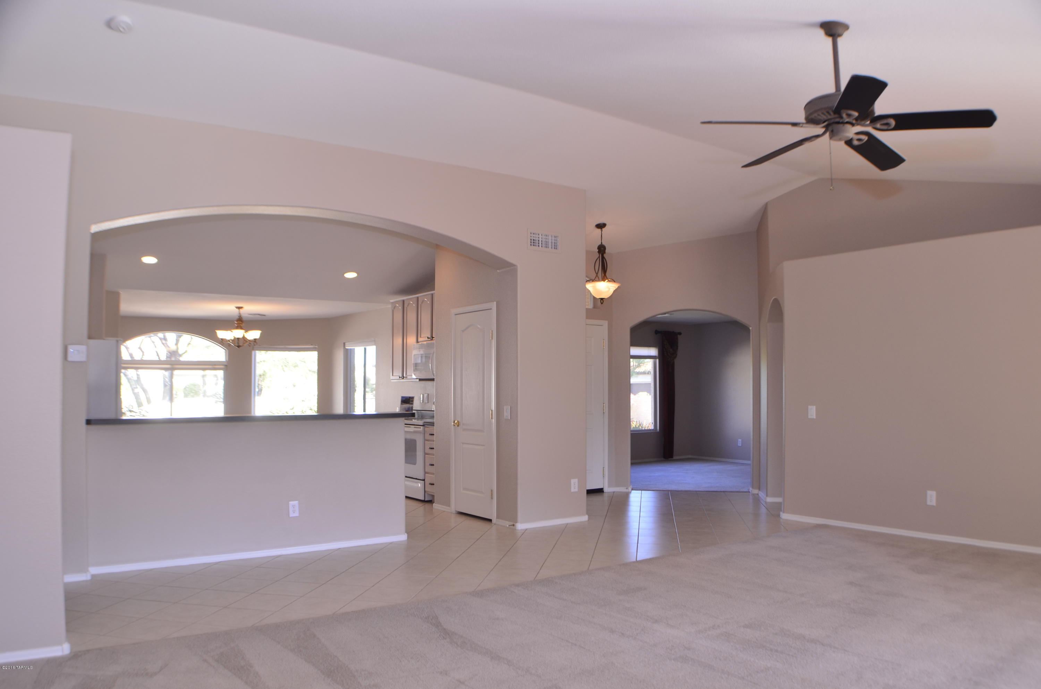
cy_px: 344
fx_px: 1039
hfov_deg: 53.2
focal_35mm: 36
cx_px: 520
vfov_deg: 36.7
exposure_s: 1/30
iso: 200
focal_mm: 24
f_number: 5
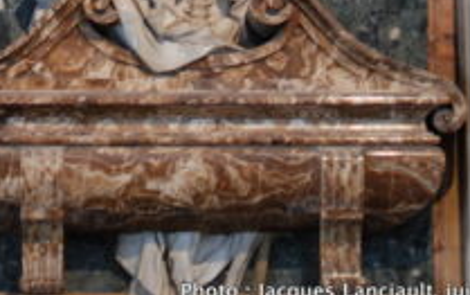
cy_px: -239
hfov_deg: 11.4
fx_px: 2346
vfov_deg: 7.0
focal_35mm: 183
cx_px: 192
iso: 800
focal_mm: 50
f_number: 2.2
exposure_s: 1/13
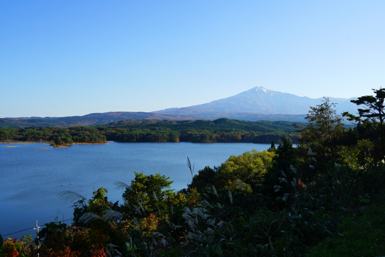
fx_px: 364
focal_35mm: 34
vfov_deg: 38.9
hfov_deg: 55.8
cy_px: 128
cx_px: 192
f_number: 11
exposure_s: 1/125
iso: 100
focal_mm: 23
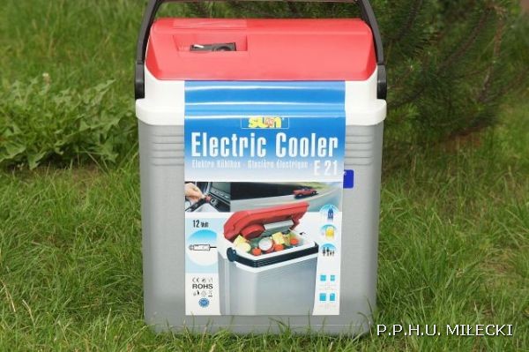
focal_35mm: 80
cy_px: 176
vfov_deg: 17.1
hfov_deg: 25.5
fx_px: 1167
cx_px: 264
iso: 200
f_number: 7.1
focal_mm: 53
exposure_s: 1/125
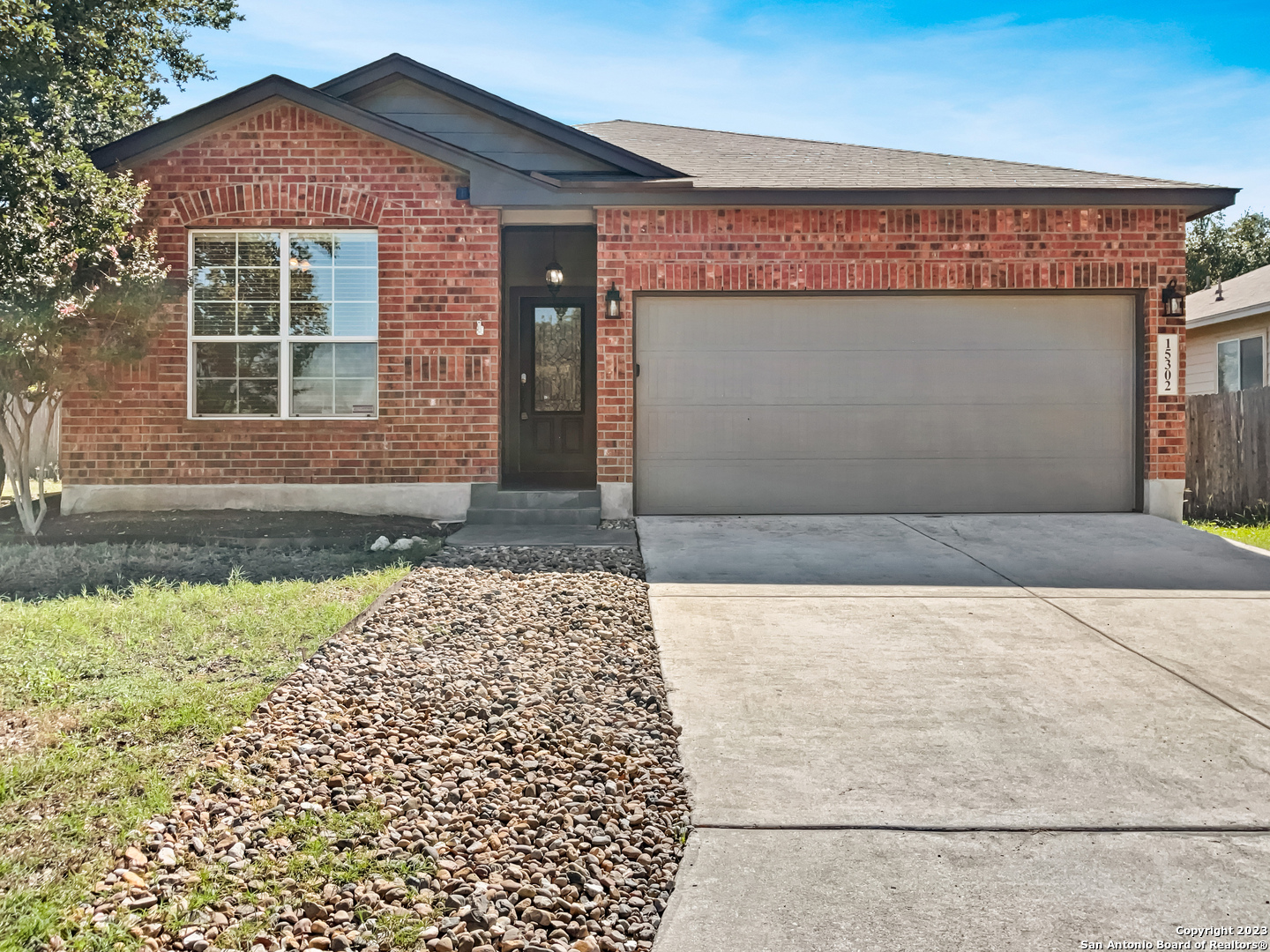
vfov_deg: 48.2
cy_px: 476
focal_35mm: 29
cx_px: 635
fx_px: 1064
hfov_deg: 61.7
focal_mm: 3
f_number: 1.8
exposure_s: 1/710
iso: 16
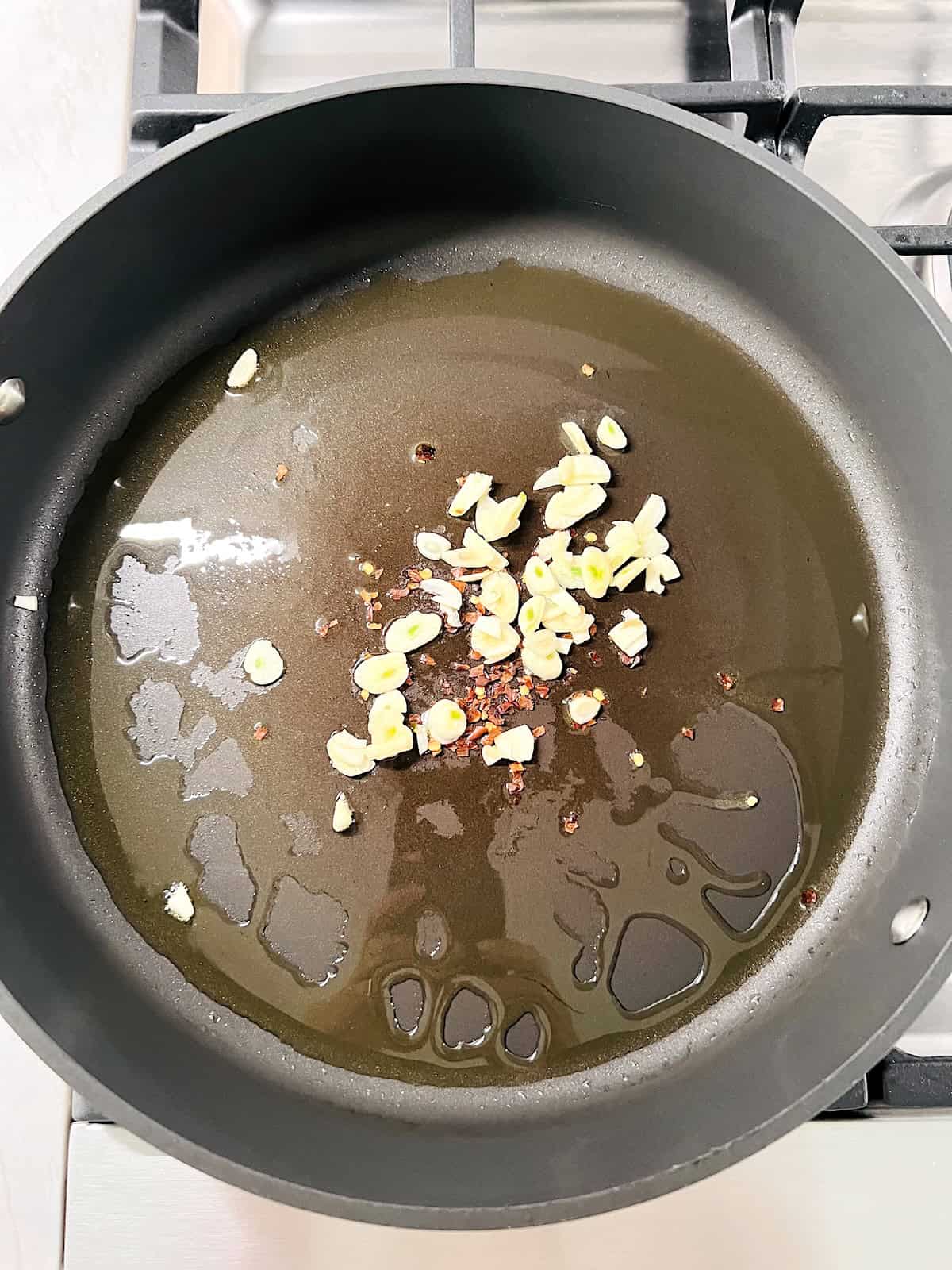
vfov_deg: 67.3
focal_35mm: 26
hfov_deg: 53.1
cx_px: 476
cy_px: 635
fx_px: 953
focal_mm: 5.7
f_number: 1.5
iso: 400
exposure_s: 1/40
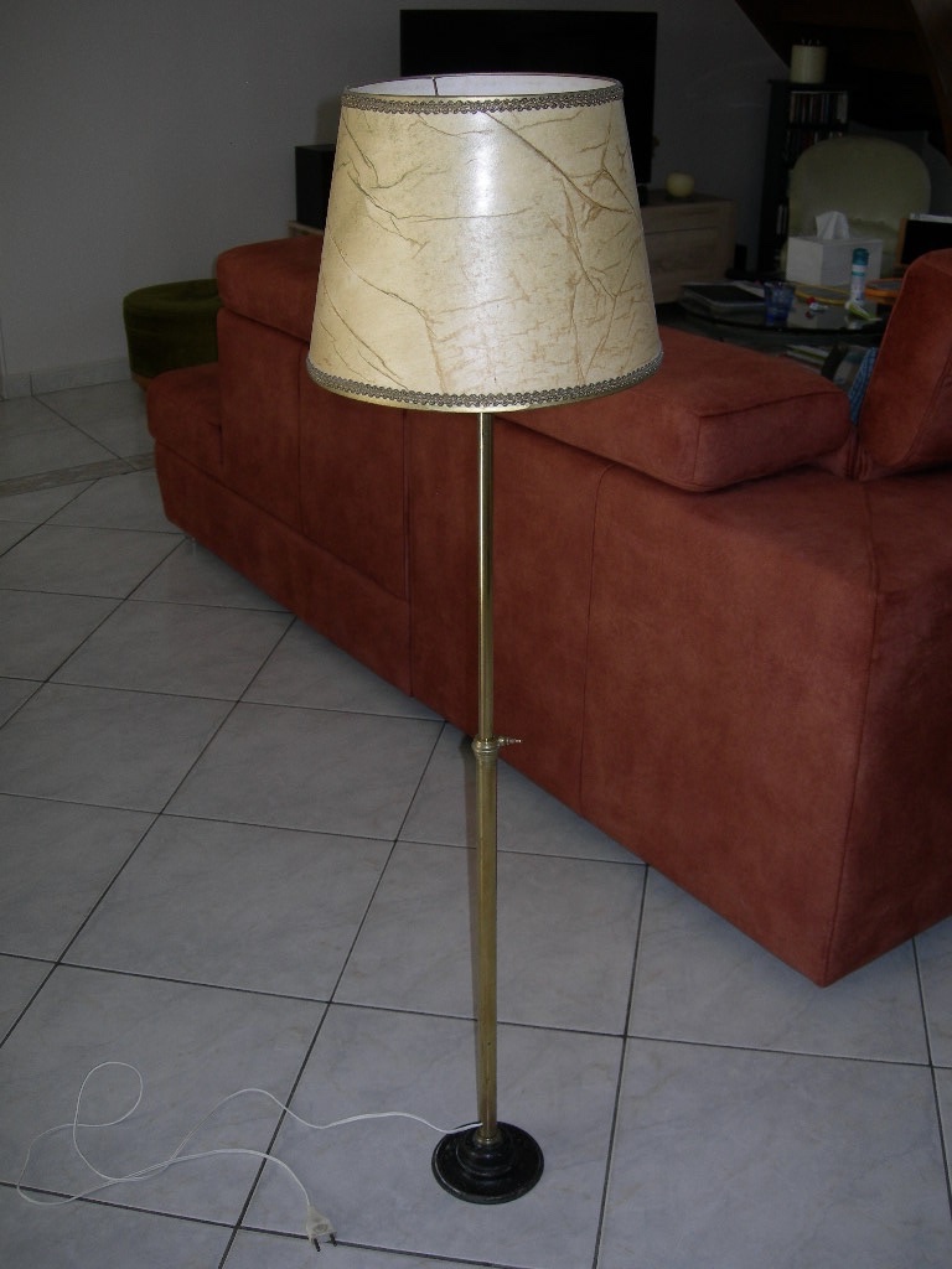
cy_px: 634
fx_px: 1393
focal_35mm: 38
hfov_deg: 37.7
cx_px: 476
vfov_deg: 49.0
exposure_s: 1/60.1
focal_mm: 7.8
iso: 50
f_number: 2.8
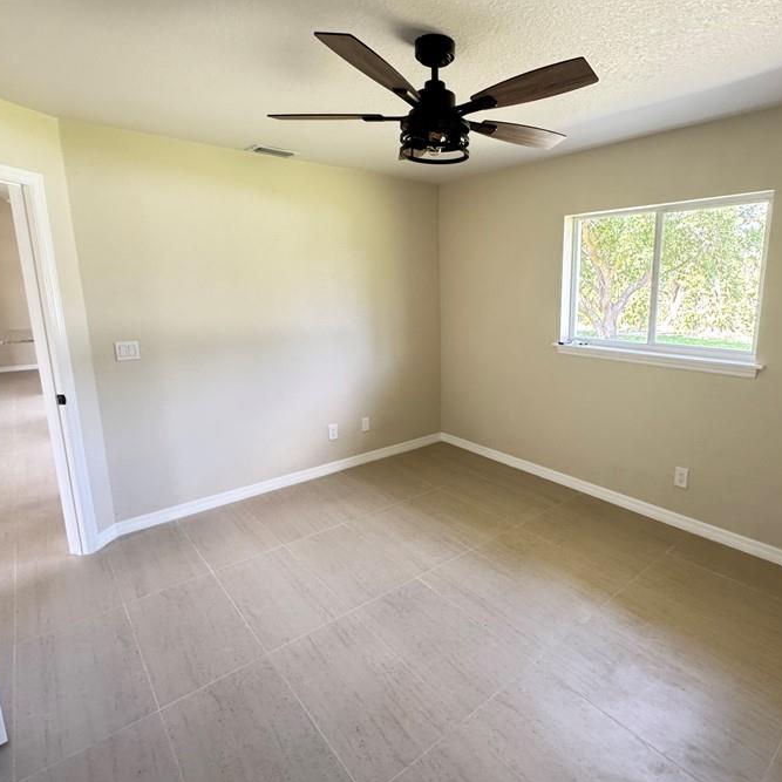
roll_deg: -0.1
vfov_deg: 77.6
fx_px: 486
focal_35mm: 19
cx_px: 460
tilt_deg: -10.1
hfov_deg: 77.0
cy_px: 373
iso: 400
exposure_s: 1/60
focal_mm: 2.22
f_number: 2.2
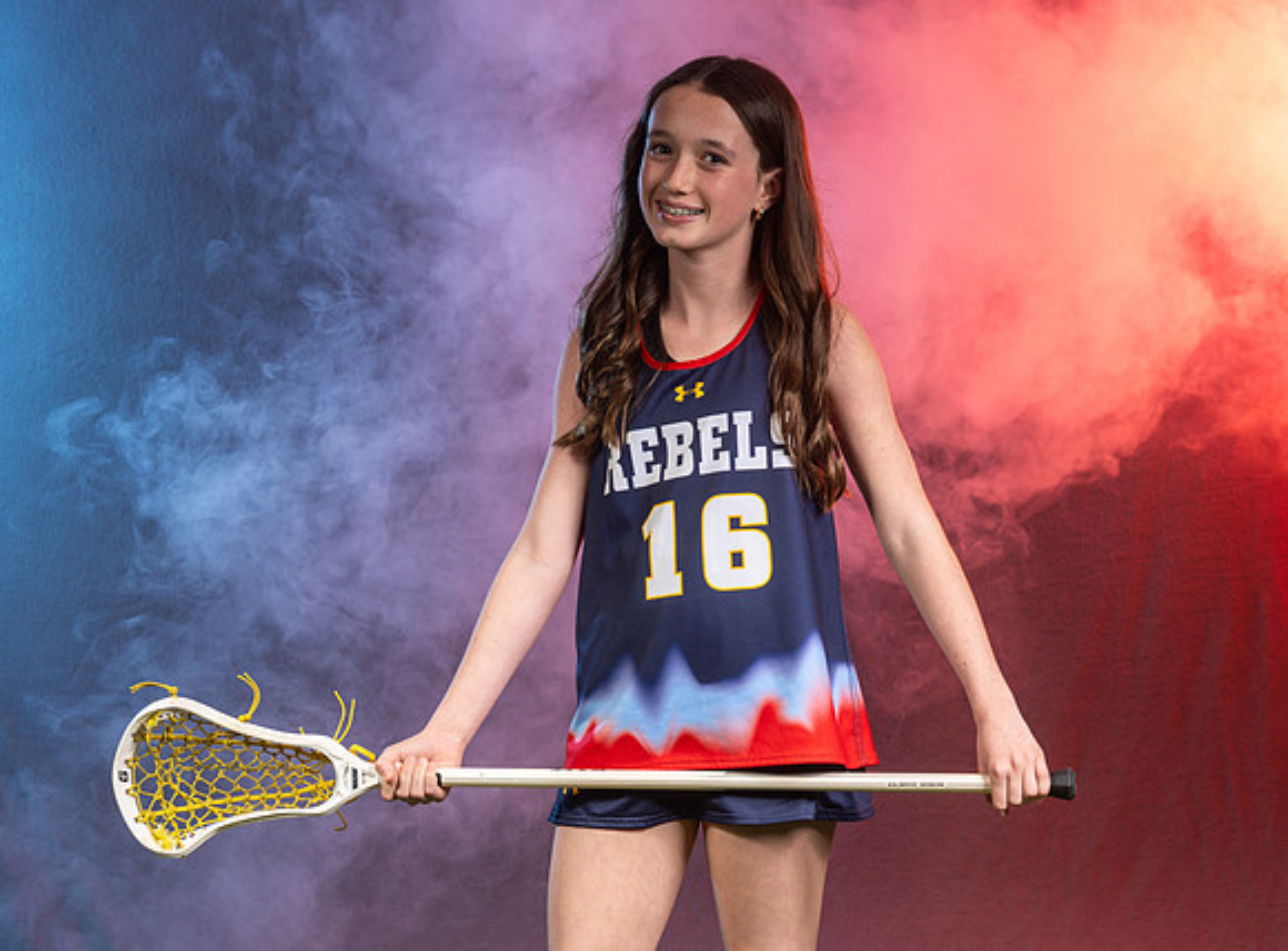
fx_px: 4299
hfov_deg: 17.0
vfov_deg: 12.6
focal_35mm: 116
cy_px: 519
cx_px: 709
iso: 64
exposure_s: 1/200
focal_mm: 87
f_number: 7.1
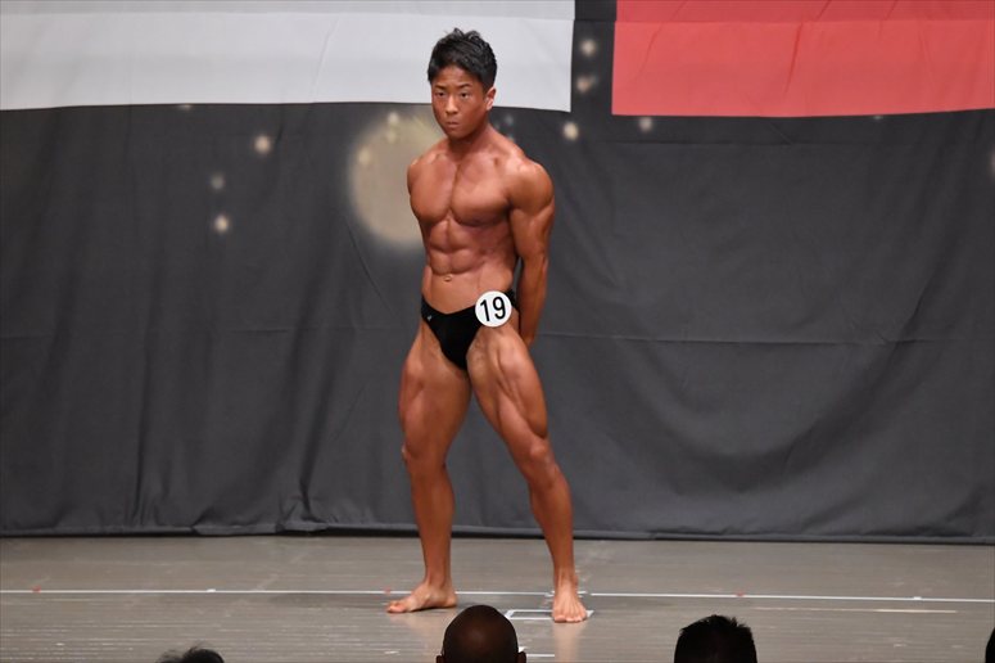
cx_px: 498
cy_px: 332
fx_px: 6216
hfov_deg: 9.2
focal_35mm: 225
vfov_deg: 6.1
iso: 6400
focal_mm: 150
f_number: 5.6
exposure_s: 1/400
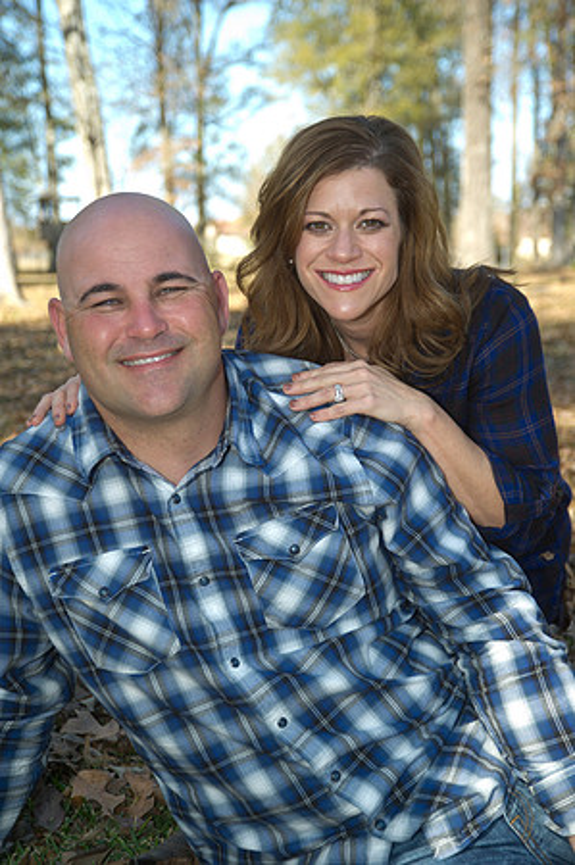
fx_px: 1393
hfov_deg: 23.3
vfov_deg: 34.5
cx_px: 288
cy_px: 432
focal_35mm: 58
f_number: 5
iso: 100
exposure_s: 1/160
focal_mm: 58
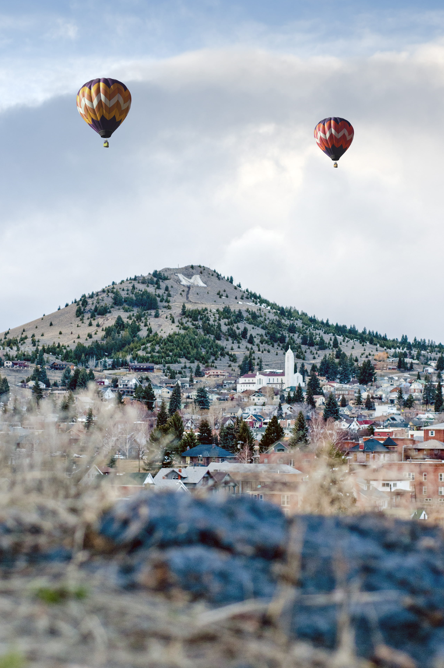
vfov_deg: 24.2
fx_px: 1558
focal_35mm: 84
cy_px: 329
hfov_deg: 16.2
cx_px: 220
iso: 200
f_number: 2.8
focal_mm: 50
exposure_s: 1/1600
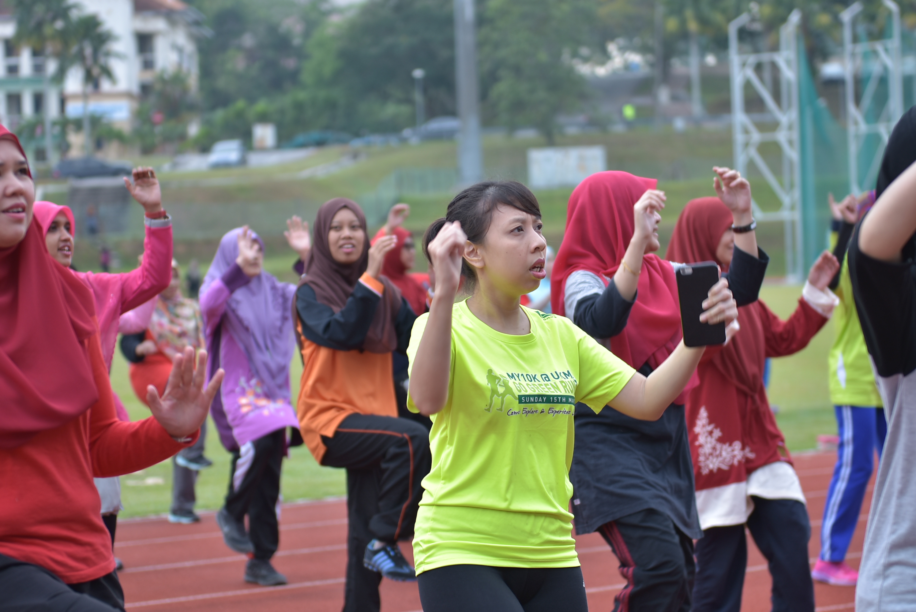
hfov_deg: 19.4
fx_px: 2674
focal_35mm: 105
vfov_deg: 13.1
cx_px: 458
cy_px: 306
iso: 100
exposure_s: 1/200
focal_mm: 70
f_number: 2.8
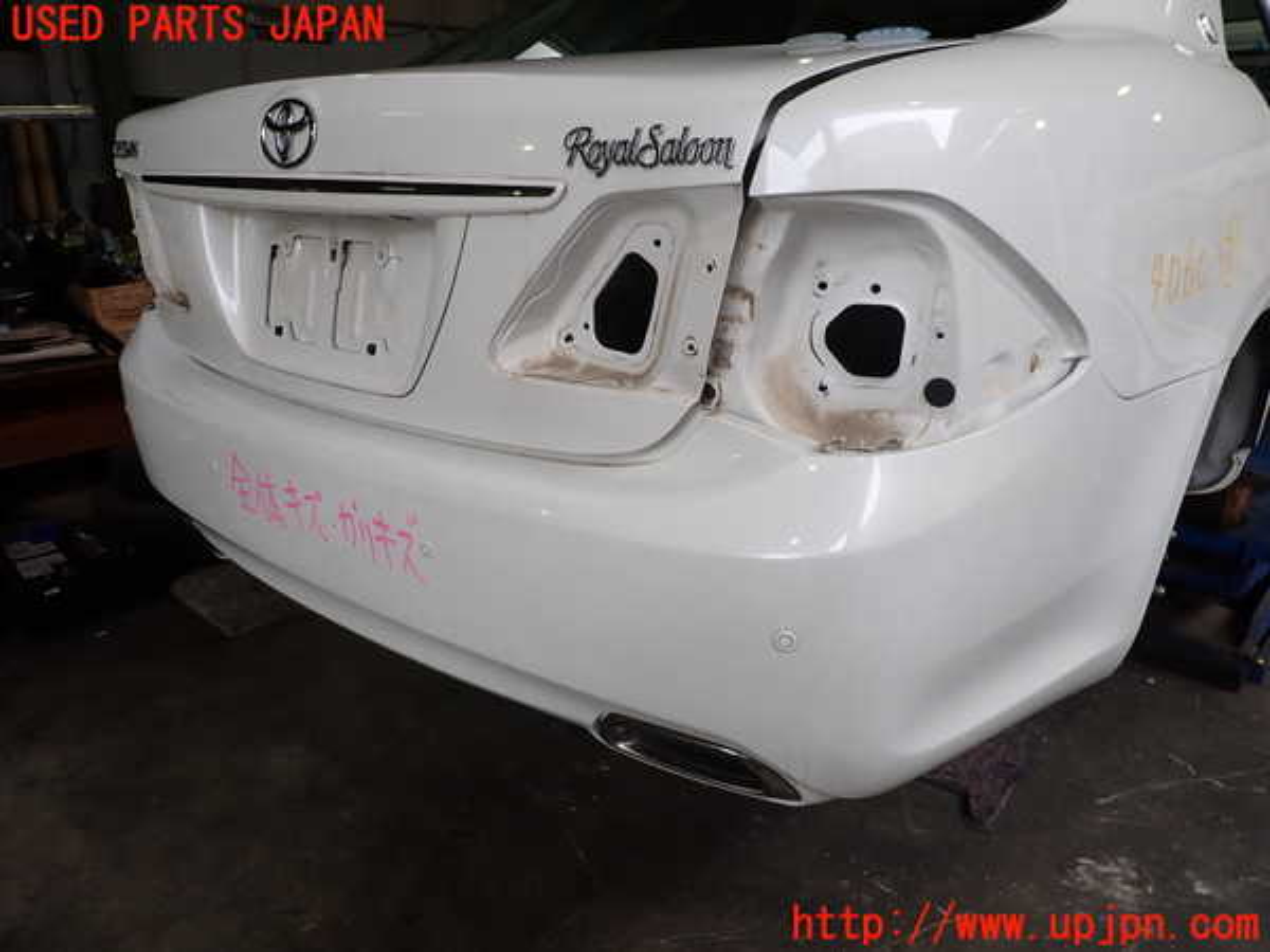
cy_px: 476
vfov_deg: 54.9
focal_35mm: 25
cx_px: 635
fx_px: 917
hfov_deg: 69.4
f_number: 2.8
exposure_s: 1/100
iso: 100
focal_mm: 4.5
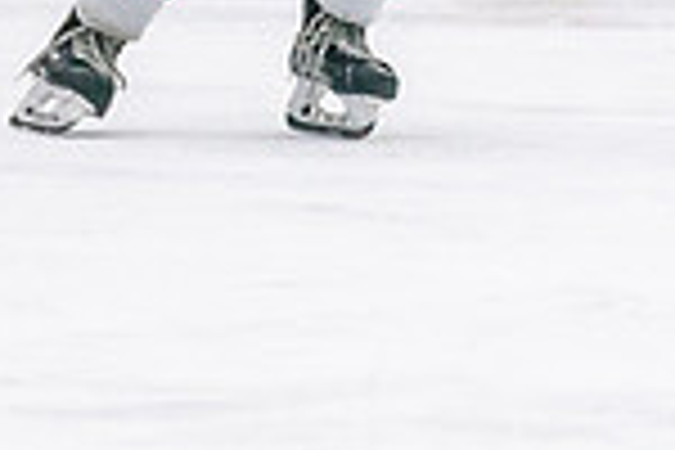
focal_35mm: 917
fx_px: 17192
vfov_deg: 1.5
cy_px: -414
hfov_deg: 2.2
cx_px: -653
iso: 3200
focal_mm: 161
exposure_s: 1/1250
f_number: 2.8
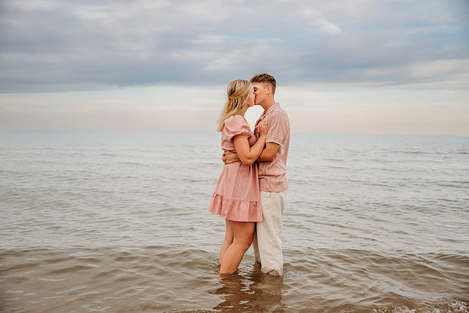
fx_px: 495
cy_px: 156
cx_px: 234
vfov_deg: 35.1
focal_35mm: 38
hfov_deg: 50.7
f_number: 2.8
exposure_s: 1/1000
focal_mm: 38
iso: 320
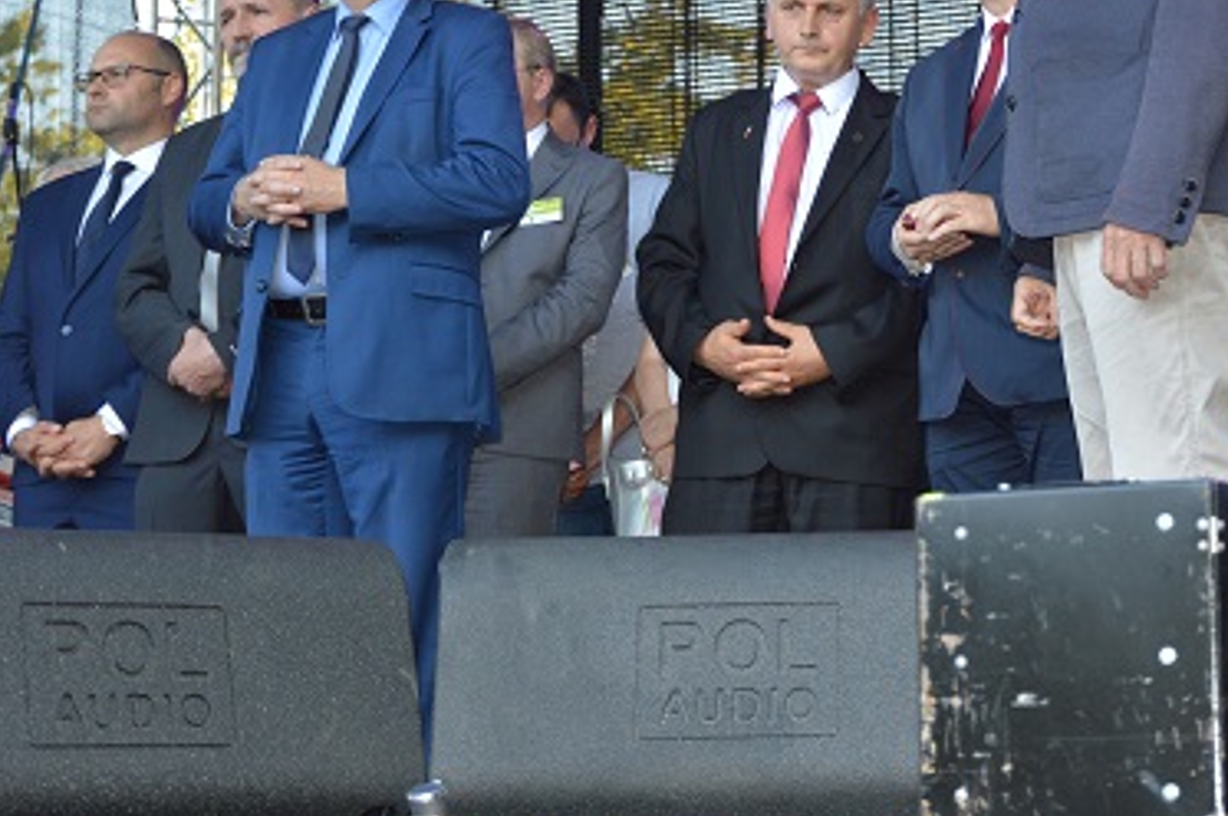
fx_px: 3948
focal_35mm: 116
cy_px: 196
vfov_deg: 11.8
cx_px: 991
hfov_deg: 17.5
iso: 400
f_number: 4.8
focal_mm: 45
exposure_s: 1/100
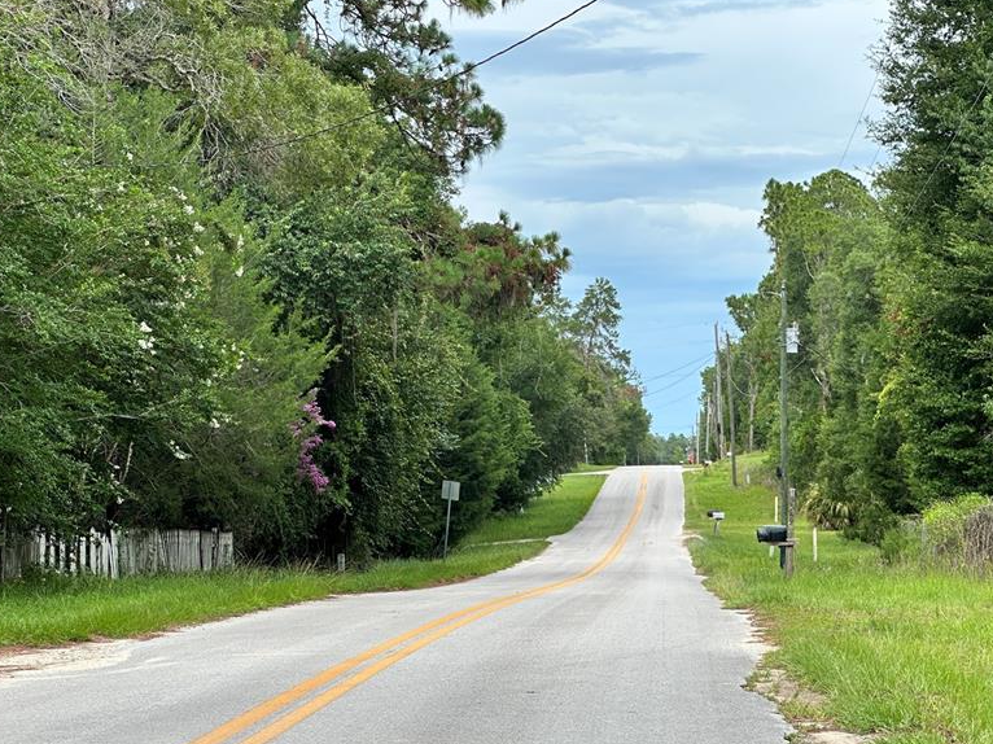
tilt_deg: +2.5
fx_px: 2954
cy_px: 338
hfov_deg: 19.1
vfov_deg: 14.4
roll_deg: +1.0
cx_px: 564
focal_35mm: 103
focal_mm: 9
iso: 32
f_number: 2.8
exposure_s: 1/132
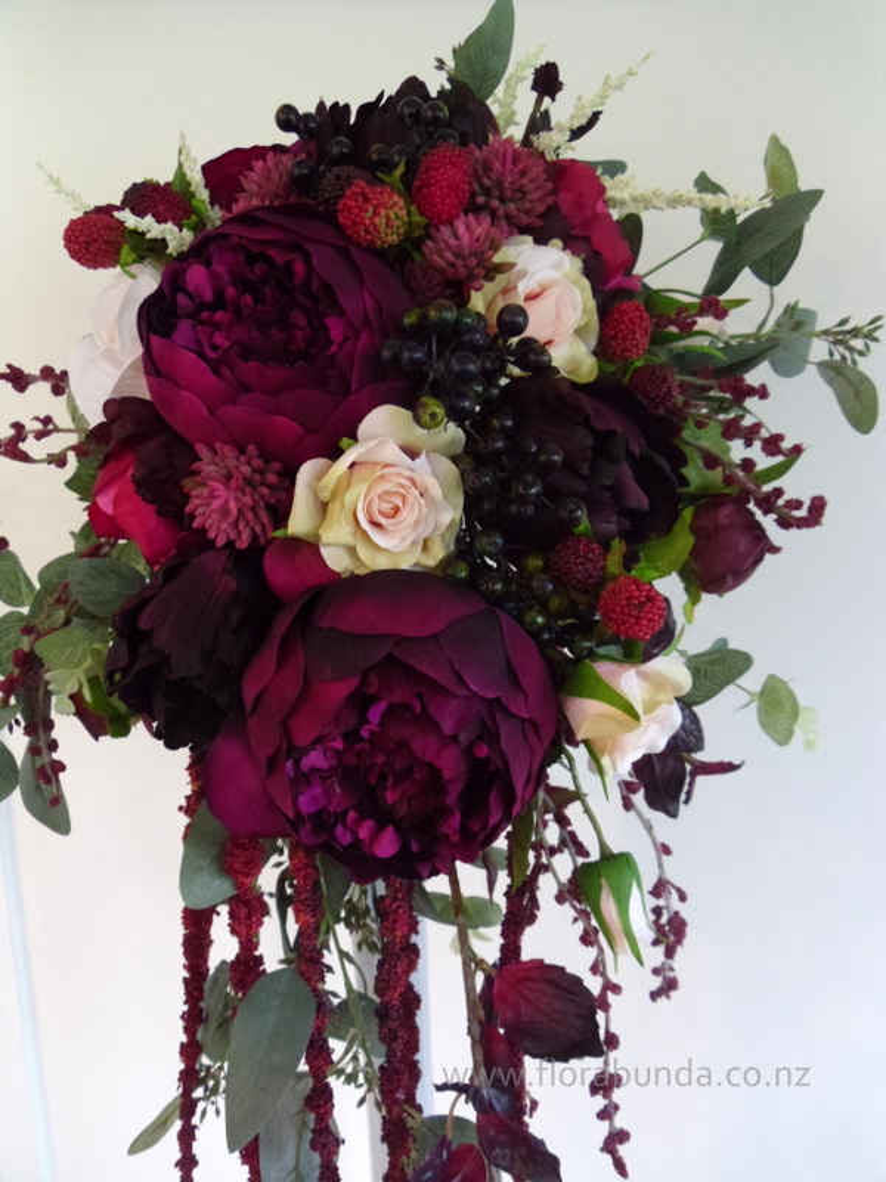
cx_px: 443
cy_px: 591
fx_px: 1058
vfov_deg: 58.4
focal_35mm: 31
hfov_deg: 45.4
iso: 400
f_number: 3.3
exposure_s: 1/22
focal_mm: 5.6
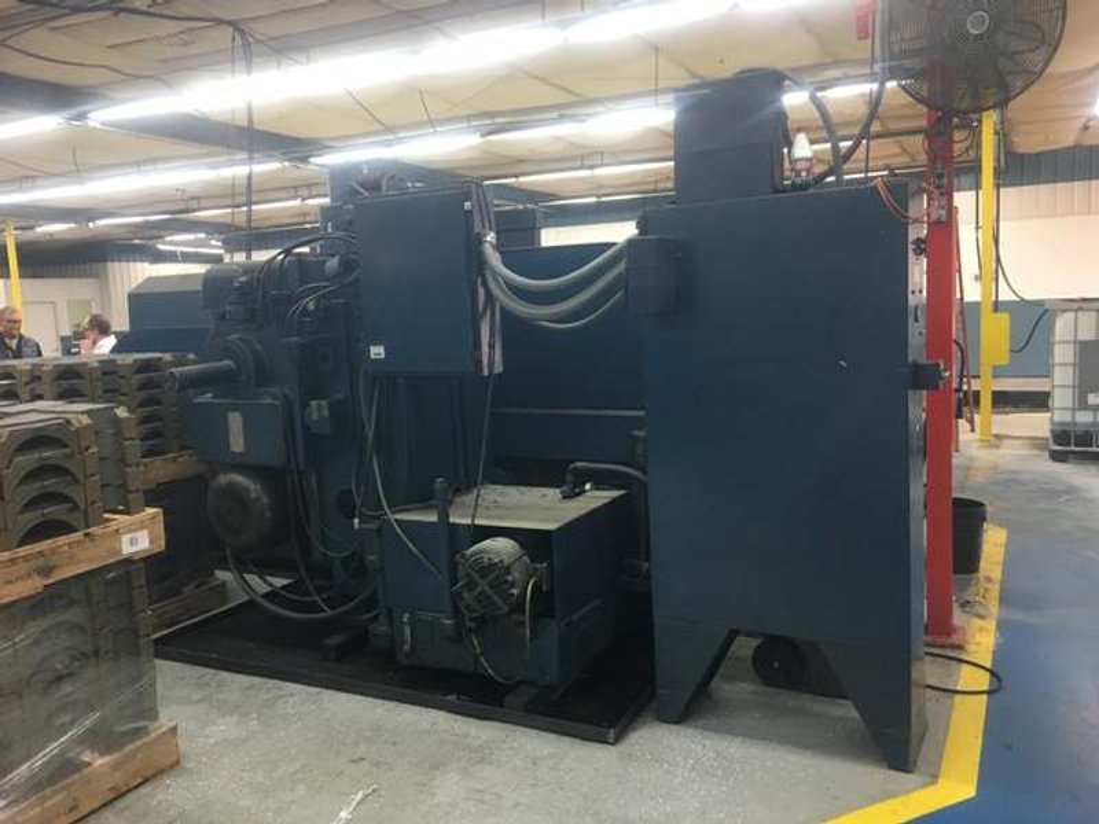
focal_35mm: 29
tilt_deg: -6.5
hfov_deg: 61.7
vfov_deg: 48.2
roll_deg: +2.1
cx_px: 550
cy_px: 412
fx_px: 921
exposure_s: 1/30
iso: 80
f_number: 2.2
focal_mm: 4.15
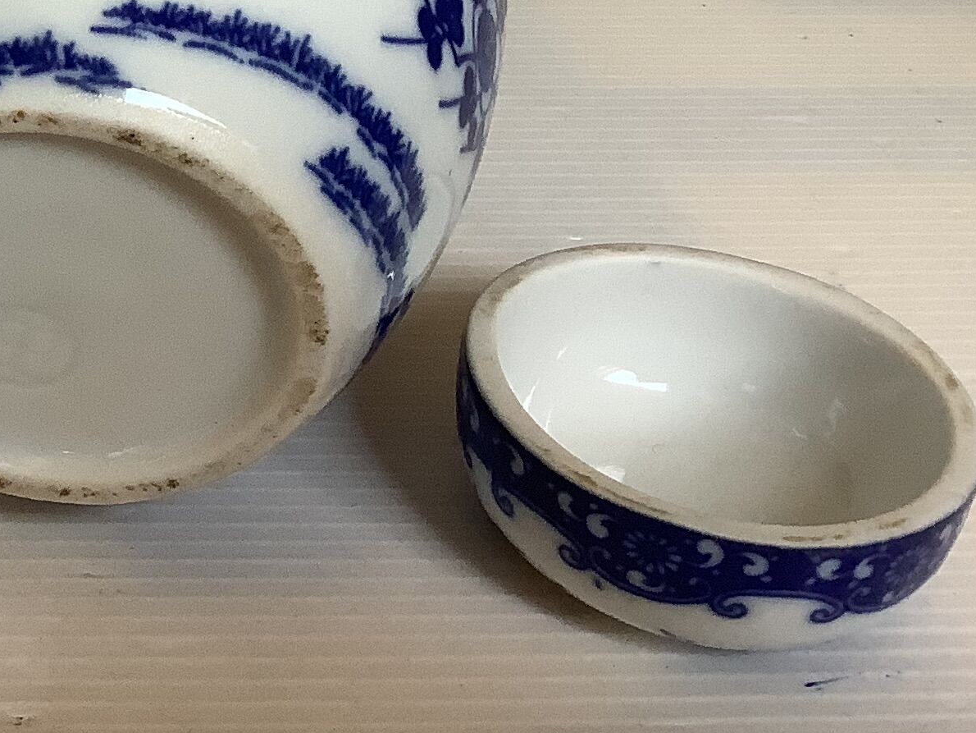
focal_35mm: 85
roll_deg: -0.4
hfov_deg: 20.7
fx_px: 2397
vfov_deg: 16.9
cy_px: -61
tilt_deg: -27.5
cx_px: -346
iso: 80
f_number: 2.4
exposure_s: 1/100
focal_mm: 3.3
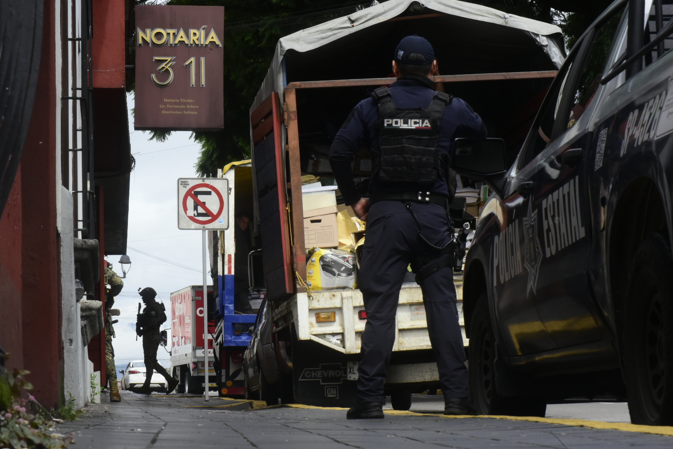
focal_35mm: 106
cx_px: 334
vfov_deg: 12.9
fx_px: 1981
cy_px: 224
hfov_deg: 19.3
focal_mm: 105
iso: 2500
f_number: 18
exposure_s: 1/320
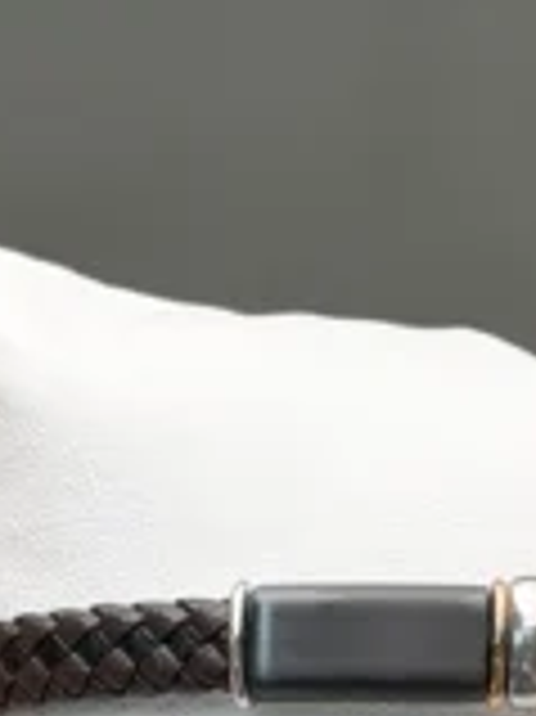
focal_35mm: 121
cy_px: 784
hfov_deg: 12.2
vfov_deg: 15.8
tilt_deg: -72.3
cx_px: 468
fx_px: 2501
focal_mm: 6.76
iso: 64
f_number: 1.78
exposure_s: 1/561
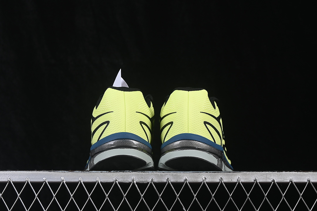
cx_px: 158
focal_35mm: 75
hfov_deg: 27.0
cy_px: 106
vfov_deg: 18.2
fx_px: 660
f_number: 8
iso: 160
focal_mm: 50
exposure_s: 1/80
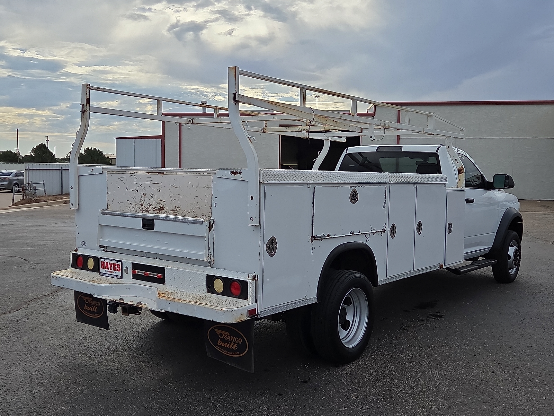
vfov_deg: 38.7
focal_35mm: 37
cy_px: 208
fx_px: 592
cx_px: 277
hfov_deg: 50.1
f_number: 1.8
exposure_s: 1/2500
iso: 25
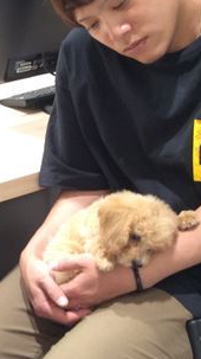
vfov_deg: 30.4
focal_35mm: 69
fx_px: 655
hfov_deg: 16.3
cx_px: -76
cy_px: 127
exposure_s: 1/24
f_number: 2.4
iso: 80
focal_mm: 3.3
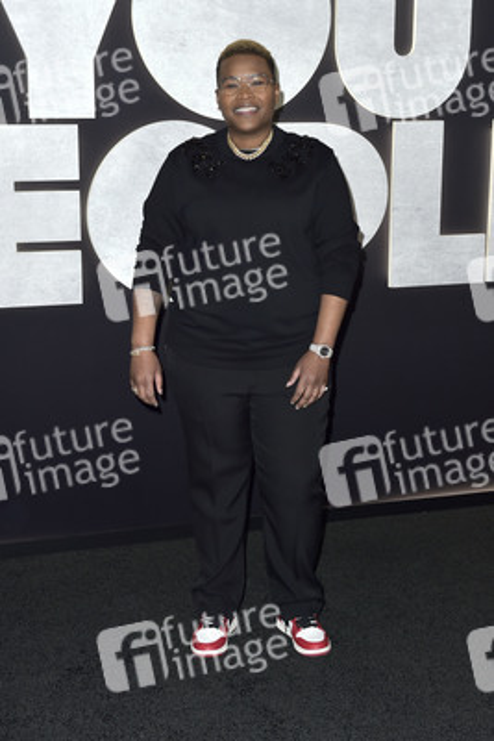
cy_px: 370
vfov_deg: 34.5
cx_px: 247
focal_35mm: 58
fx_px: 1193
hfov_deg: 23.4
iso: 500
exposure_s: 1/250
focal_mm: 58
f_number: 6.3
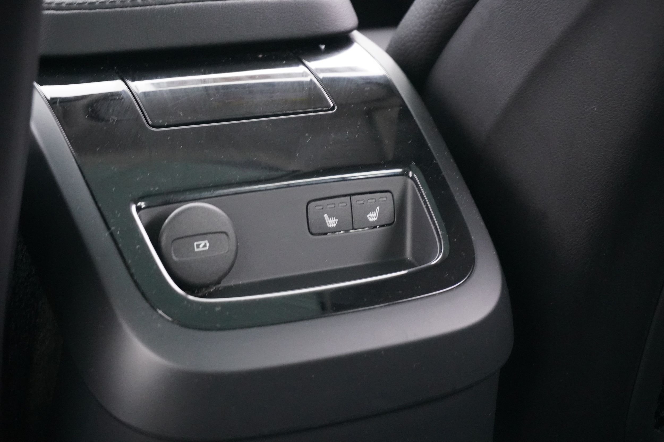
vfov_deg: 18.2
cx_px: 332
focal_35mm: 75
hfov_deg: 27.0
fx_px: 1383
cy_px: 221
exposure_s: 1/6
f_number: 5.6
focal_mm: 50
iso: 6400
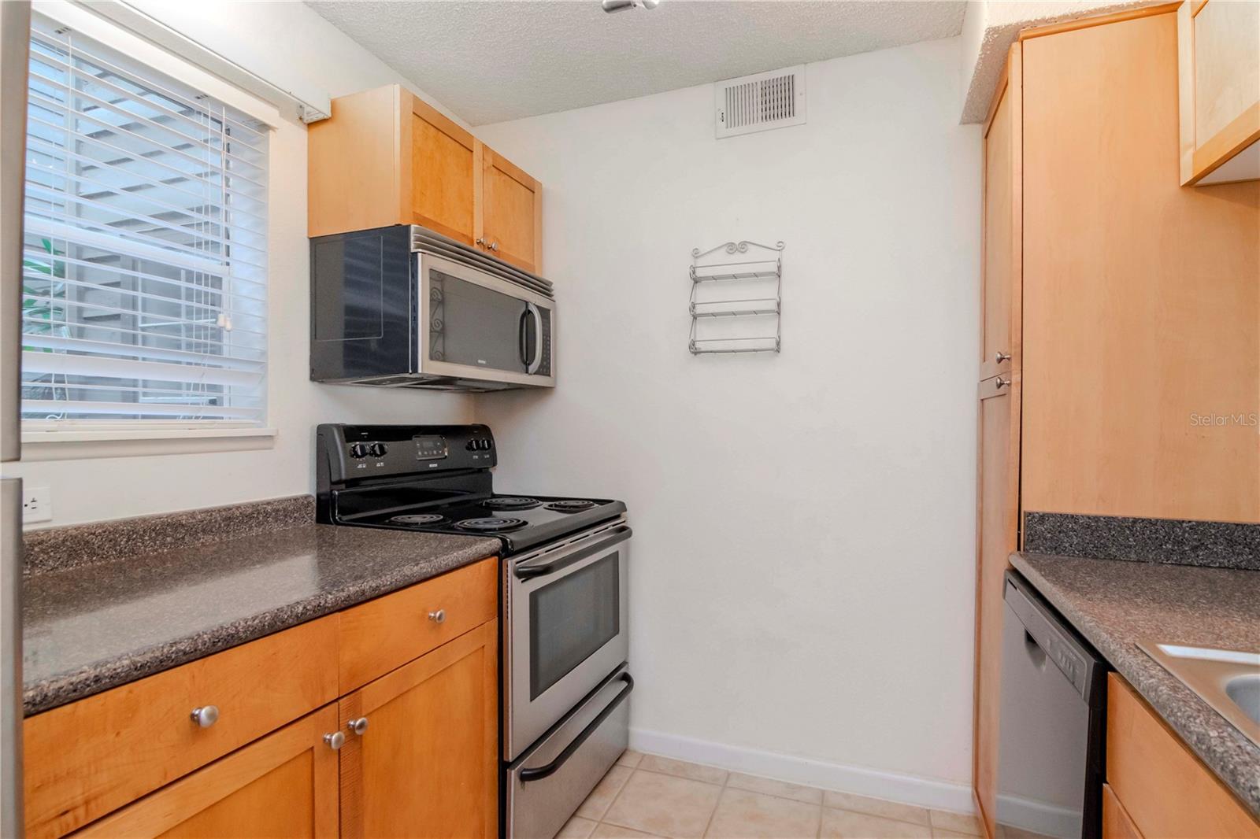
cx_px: 630
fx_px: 577
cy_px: 420
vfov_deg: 72.0
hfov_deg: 95.0
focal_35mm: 16
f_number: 10
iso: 640
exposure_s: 1/8
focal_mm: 11
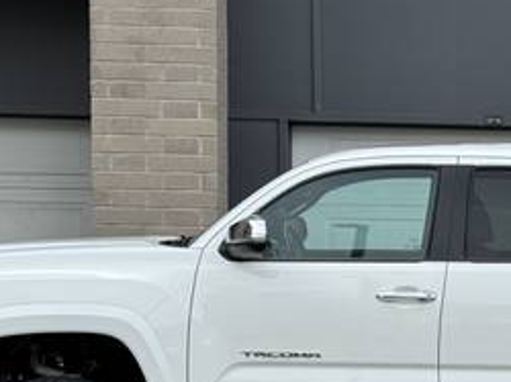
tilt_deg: -3.1
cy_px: 396
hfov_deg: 15.8
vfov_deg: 11.9
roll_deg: -0.8
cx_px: 489
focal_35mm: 123
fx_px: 1814
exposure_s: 1/2611
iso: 64
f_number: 1.78
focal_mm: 6.76
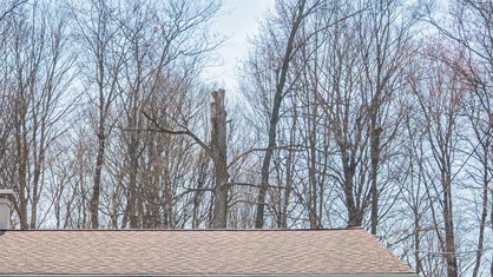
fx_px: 1050
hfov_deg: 26.1
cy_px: 328
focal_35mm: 80
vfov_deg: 14.6
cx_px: 130
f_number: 8
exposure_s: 1/800
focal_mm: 29.5
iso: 500
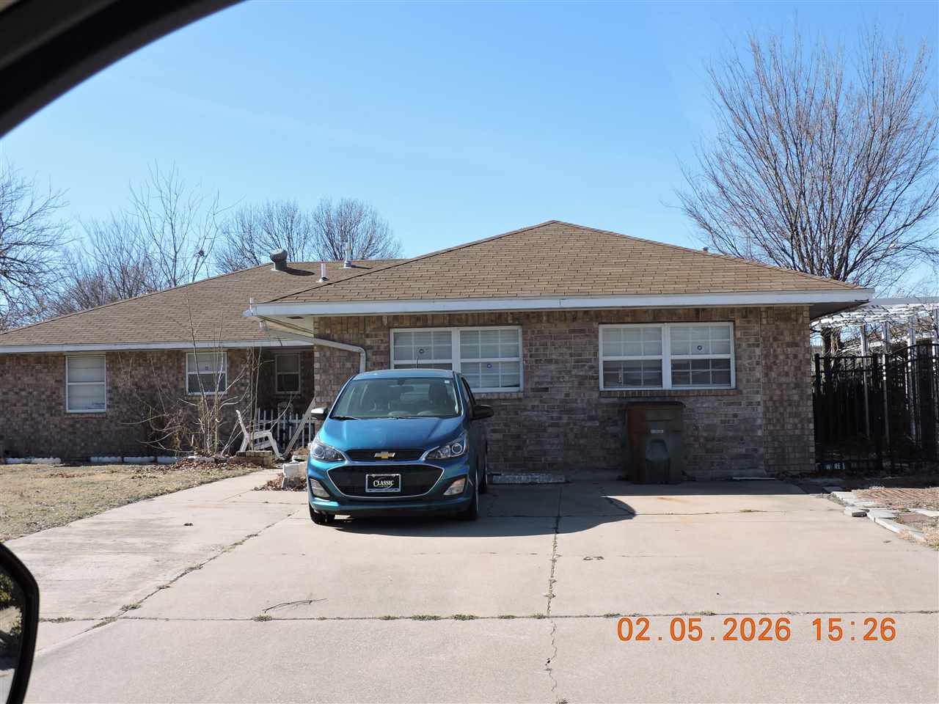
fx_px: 1085
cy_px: 352
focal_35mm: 40
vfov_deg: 36.0
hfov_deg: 46.8
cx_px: 470
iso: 100
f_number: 3.3
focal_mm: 7.1
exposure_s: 1/800
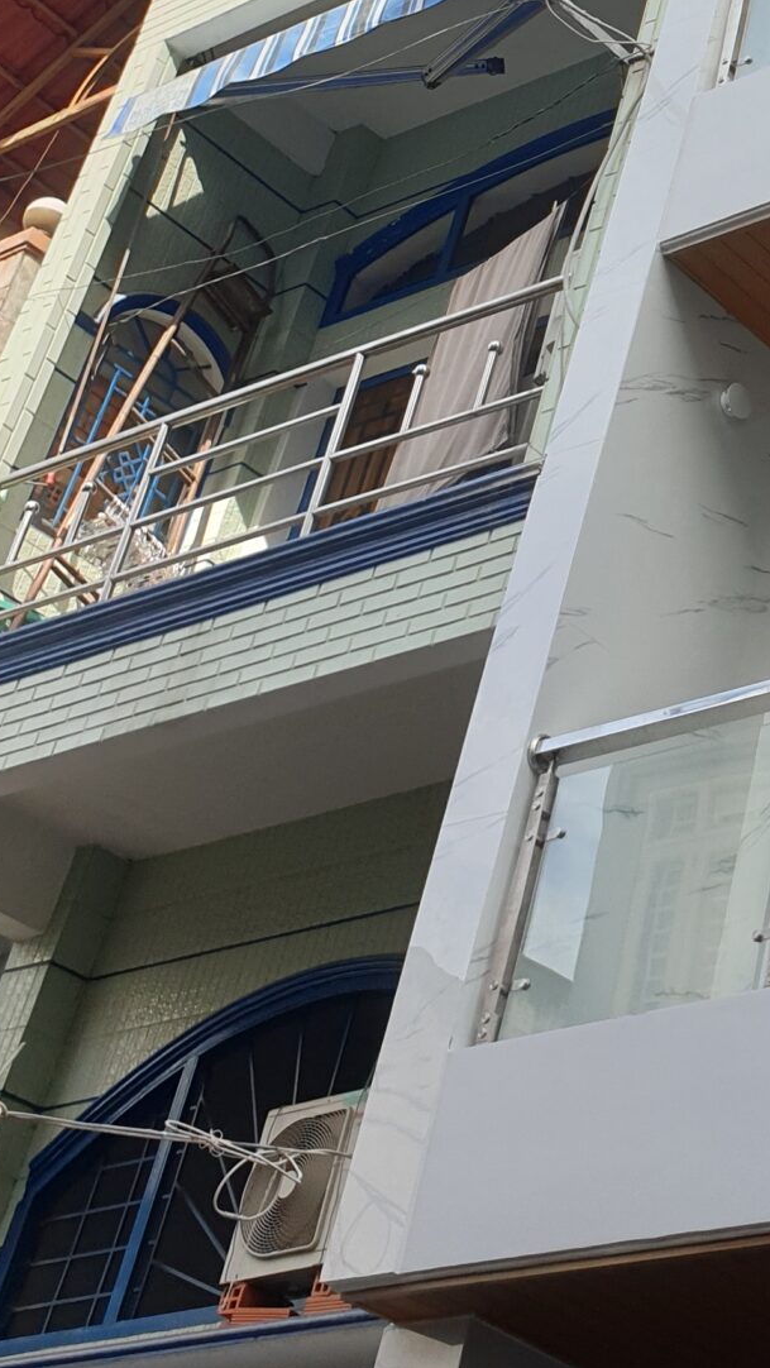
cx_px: 1135
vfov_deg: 29.9
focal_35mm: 67
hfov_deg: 16.5
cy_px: 99
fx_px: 2431
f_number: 2.4
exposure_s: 1/688
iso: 50
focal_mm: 4.3
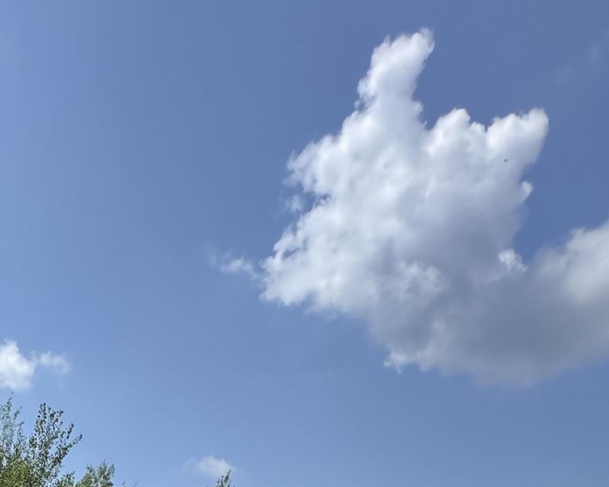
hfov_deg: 38.2
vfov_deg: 23.9
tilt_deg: -7.8
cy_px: 819
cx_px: -56
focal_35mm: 40
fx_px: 721
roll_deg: -0.8
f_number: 2.2
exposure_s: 1/968
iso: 50
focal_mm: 2.22
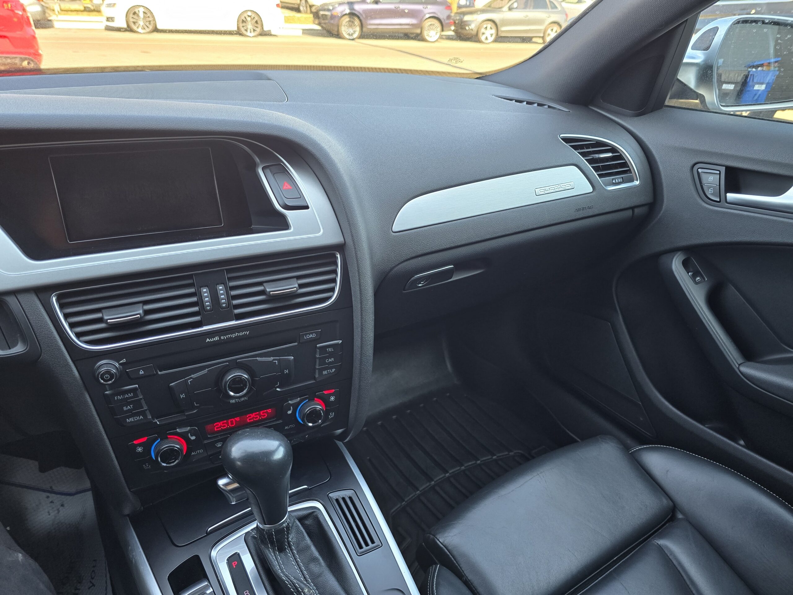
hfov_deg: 73.9
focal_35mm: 23
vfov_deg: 58.9
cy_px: 298
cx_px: 396
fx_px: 527
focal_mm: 6.3
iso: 125
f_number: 1.7
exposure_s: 1/180
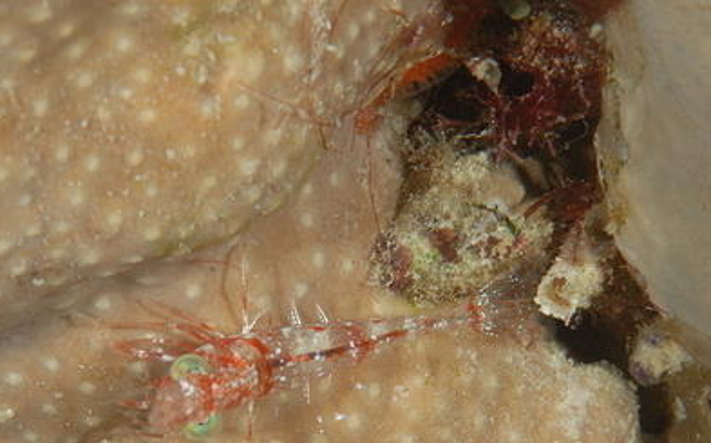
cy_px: 372
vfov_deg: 5.0
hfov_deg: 8.0
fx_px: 5070
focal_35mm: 262
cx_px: 280
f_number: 22
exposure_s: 1/250
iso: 100
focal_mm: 105
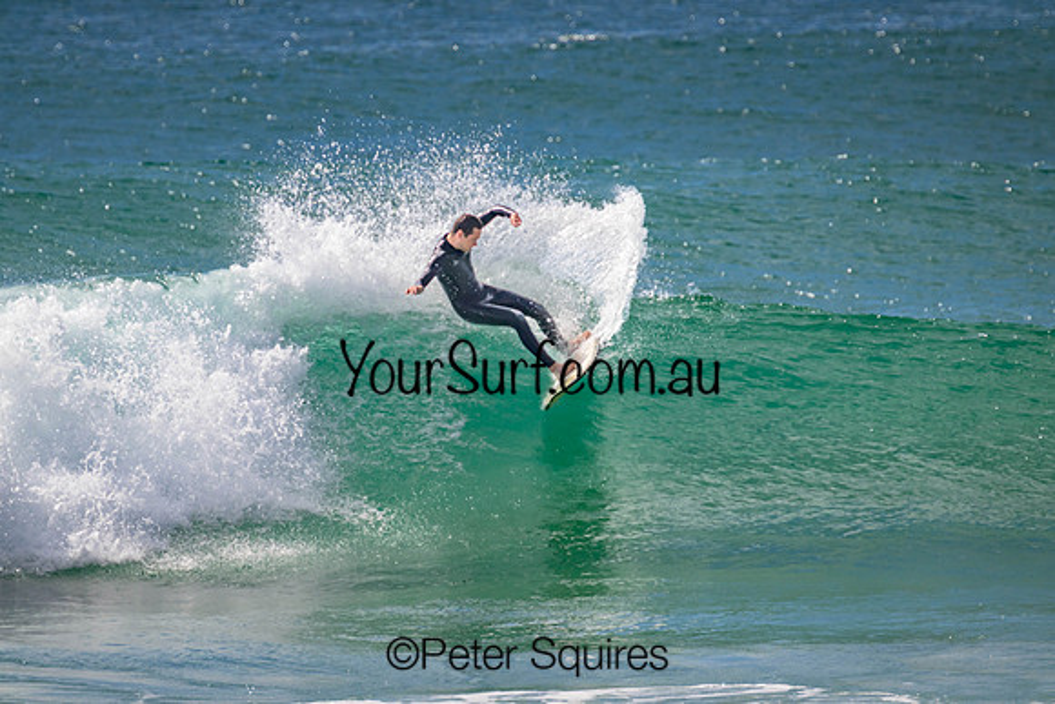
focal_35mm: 800
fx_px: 23449
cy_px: 352
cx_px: 528
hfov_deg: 2.6
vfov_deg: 1.7
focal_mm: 800
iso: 900
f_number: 11
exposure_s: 1/2000
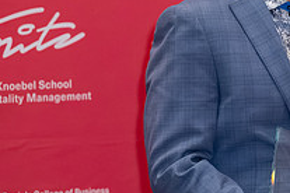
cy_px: 64
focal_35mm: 368
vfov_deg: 3.7
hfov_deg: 5.6
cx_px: 350
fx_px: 2964
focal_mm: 125
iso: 8000
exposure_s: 1/125
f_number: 3.2
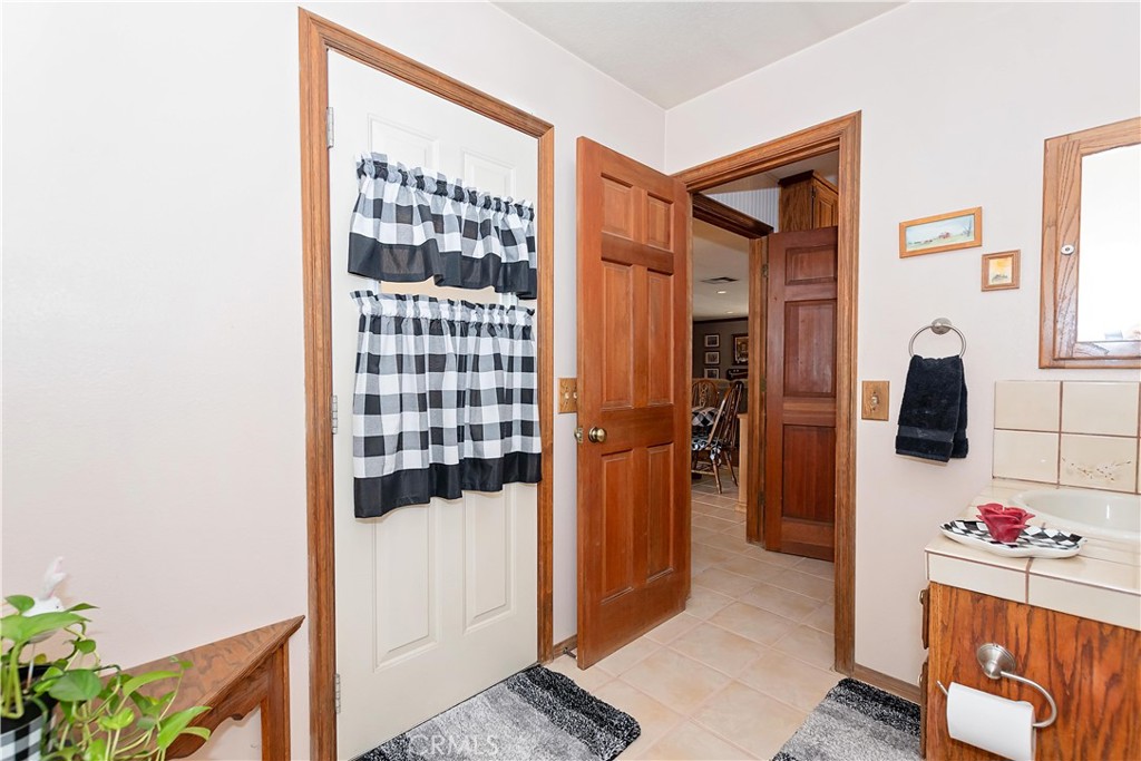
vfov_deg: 77.3
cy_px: 380
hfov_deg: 100.4
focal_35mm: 15
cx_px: 570
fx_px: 475
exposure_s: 1/60
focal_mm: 10
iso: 320
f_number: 5.6
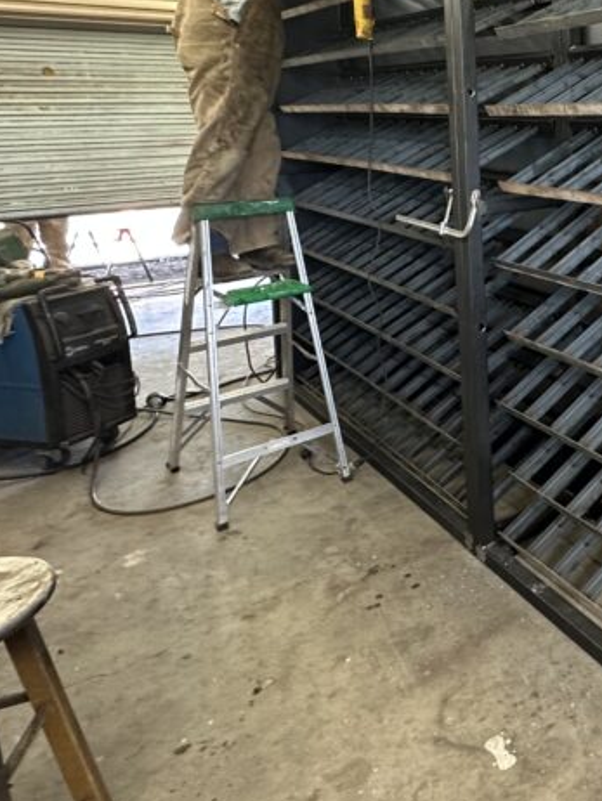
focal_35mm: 31
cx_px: 739
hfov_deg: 35.0
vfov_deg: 54.8
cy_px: 173
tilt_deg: -4.6
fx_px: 718
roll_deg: -0.5
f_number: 2.2
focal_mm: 2.22
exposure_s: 1/60
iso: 250
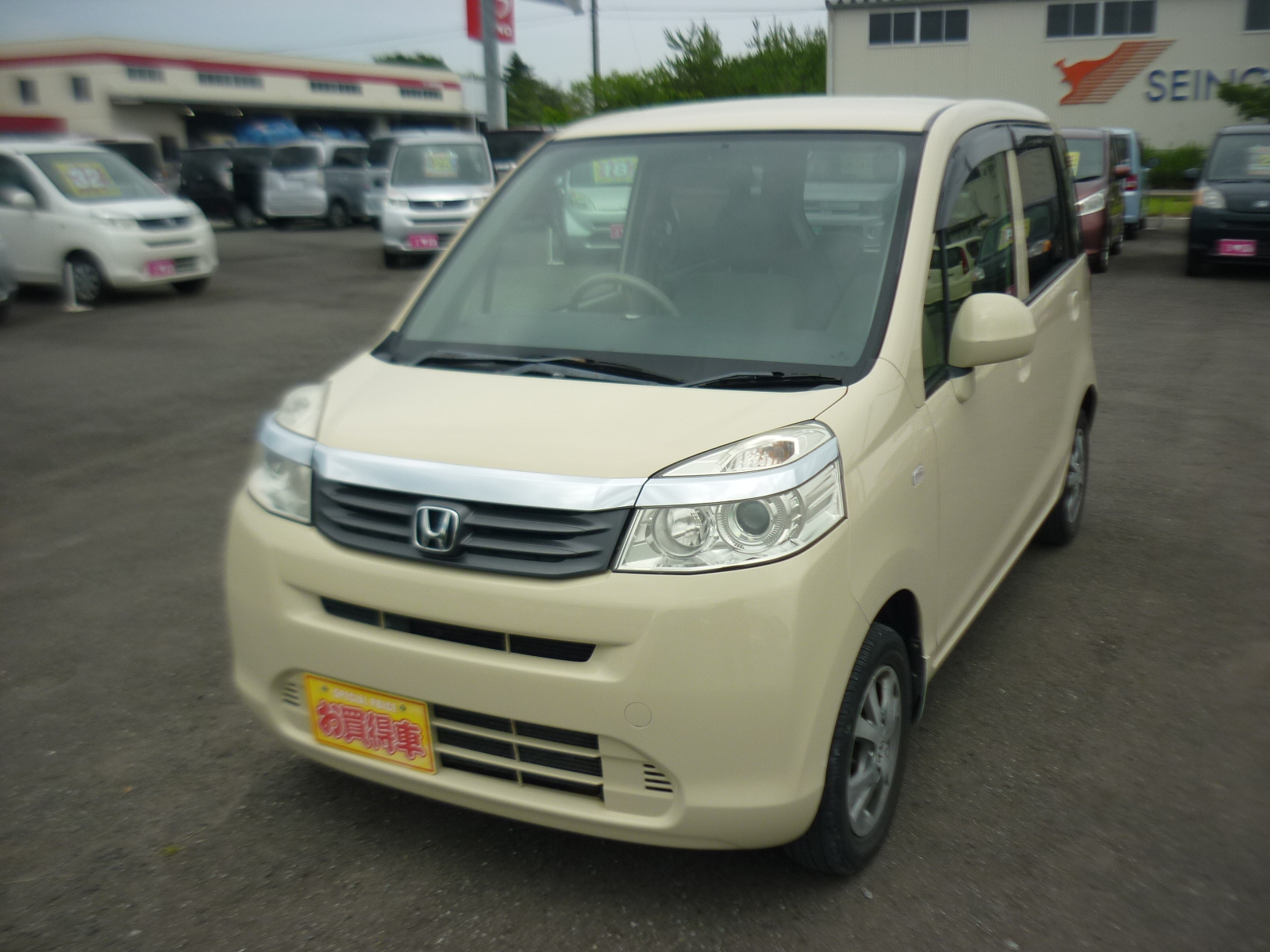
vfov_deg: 42.9
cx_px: 635
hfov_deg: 55.4
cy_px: 476
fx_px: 1211
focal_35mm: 33
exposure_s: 1/200
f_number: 8
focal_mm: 5.5
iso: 80
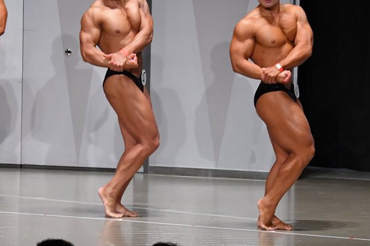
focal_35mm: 275
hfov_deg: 7.5
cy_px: 89
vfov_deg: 5.0
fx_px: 2825
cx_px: 119
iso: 6400
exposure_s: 1/400
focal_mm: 135
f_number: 5.6
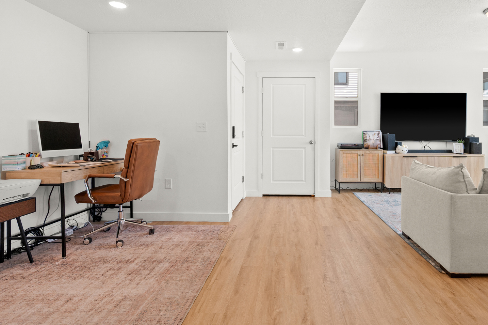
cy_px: 141
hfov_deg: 83.4
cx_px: 282
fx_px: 271
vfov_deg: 61.6
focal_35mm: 20
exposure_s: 1/30
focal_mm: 14
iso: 500
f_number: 7.1
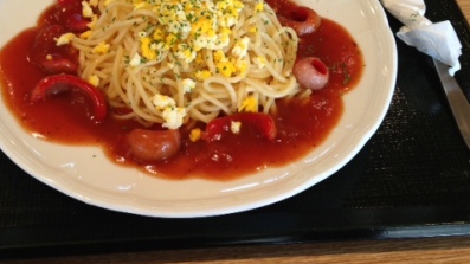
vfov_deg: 24.8
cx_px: 189
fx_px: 598
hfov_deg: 42.7
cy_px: 92
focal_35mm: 48
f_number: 2.4
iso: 64
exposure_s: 1/60
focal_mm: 4.13
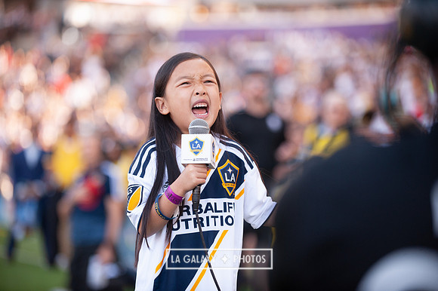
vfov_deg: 10.5
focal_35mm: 130
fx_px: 1581
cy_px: 146
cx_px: 219
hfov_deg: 15.8
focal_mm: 130
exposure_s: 1/1000
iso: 800
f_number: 2.8
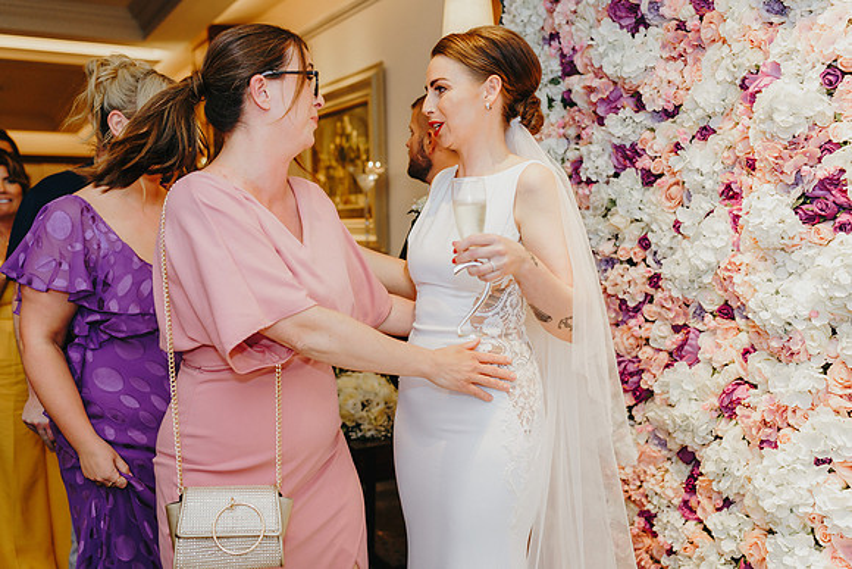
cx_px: 426
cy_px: 284
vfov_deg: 37.9
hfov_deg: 54.4
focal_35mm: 35
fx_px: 828
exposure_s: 1/200
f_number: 2.2
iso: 640
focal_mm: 35
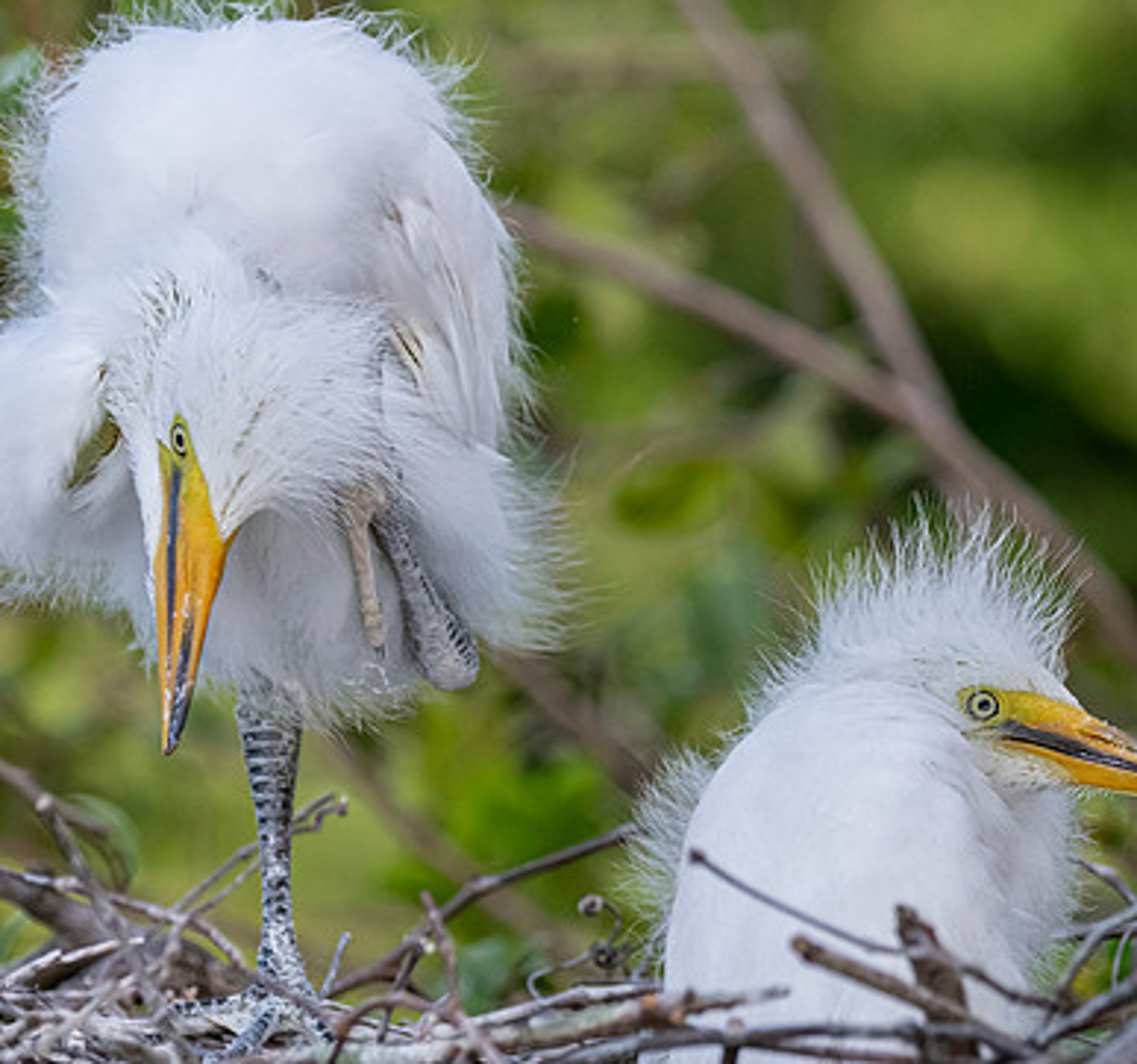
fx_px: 17019
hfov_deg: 3.8
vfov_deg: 3.6
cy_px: 691
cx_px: 1058
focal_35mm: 473
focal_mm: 260
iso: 2000
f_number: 7.1
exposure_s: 1/2000
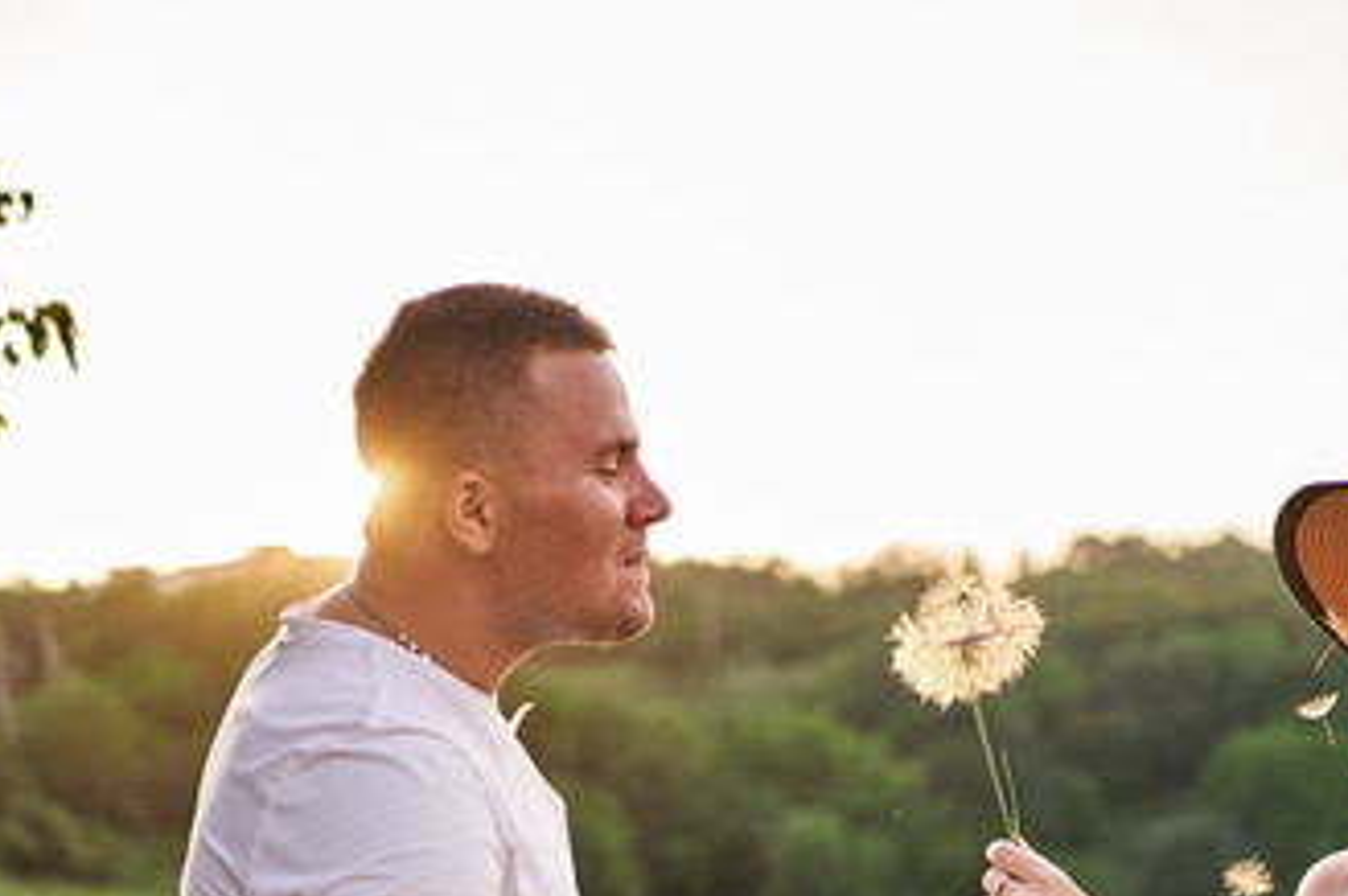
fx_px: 2357
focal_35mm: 63
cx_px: 777
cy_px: 730
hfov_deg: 31.9
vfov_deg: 21.2
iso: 200
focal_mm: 35
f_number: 1.8
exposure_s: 1/1250
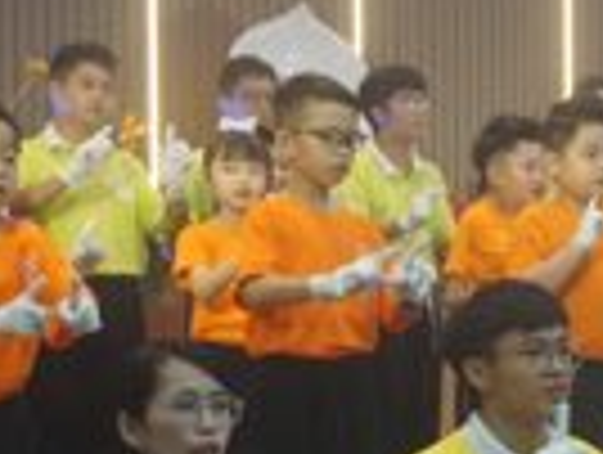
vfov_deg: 12.3
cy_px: 476
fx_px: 2072
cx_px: 770
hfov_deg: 15.8
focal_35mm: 119
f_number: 4
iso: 1250
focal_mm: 23
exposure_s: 1/160
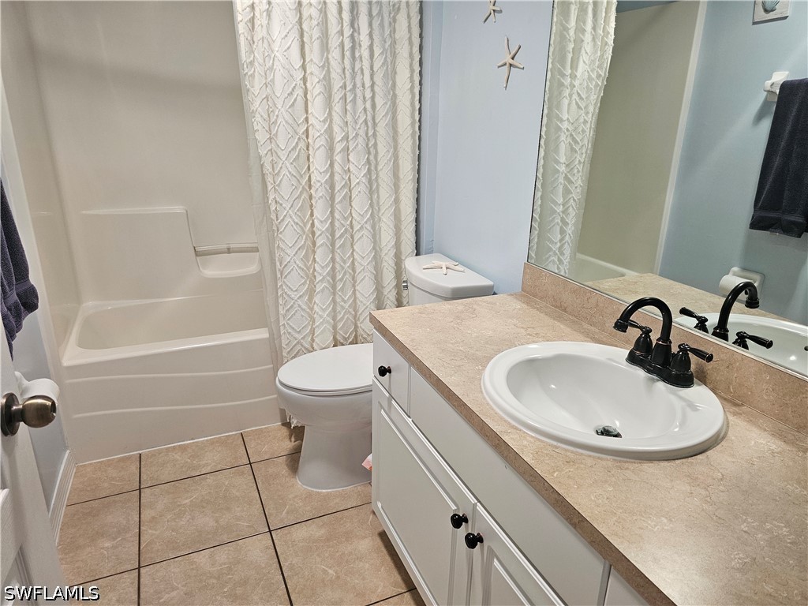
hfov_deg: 73.9
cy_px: 303
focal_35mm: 23
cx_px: 404
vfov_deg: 58.9
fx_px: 537
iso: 320
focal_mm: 6.3
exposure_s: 1/120
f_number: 1.7
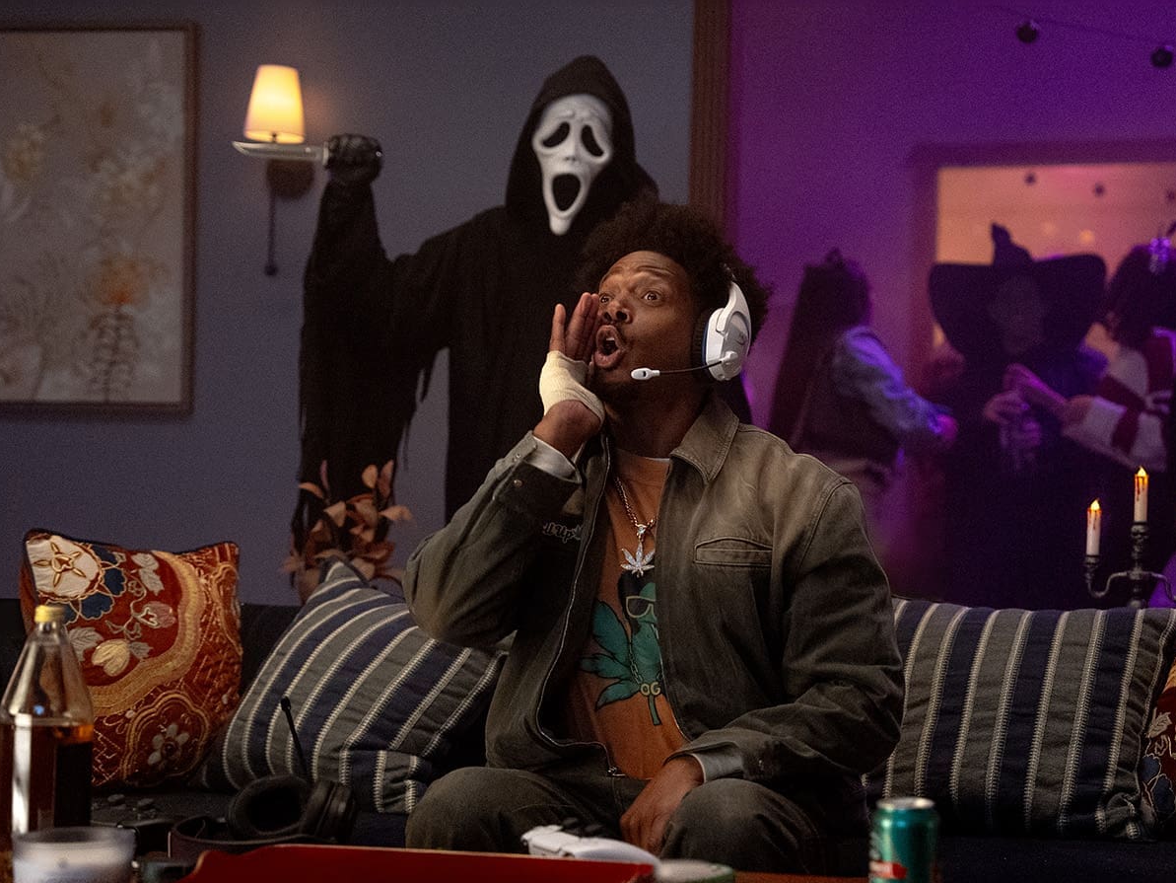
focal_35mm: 61
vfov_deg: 24.0
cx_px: 642
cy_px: 443
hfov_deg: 31.7
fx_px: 2073
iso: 16000
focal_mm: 56
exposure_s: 1/200
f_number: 2.8
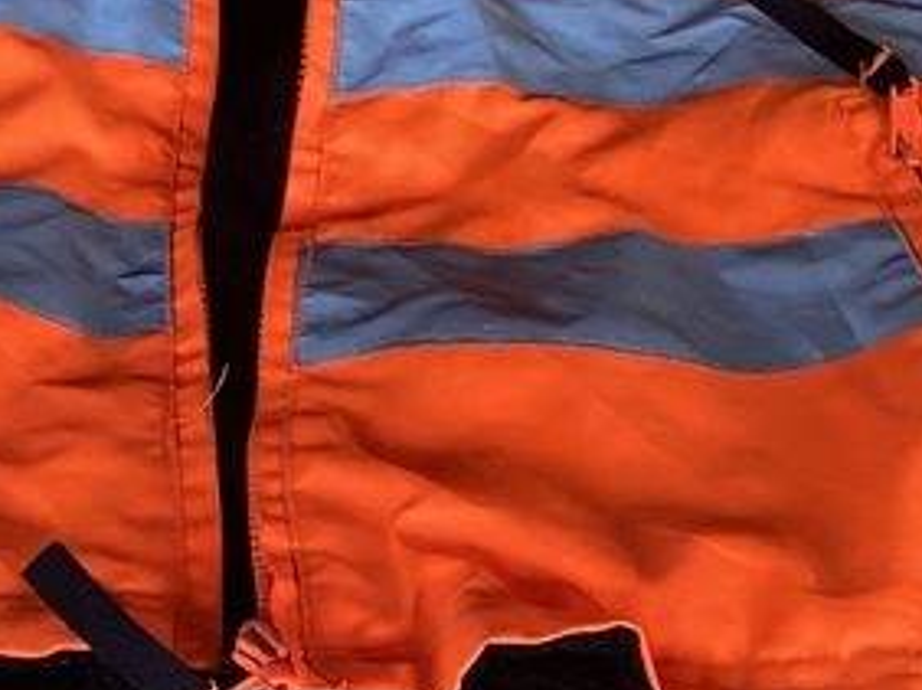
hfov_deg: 17.9
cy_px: 307
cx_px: 575
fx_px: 2927
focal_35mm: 110
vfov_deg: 13.4
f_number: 2.4
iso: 250
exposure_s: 1/60
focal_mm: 3.3
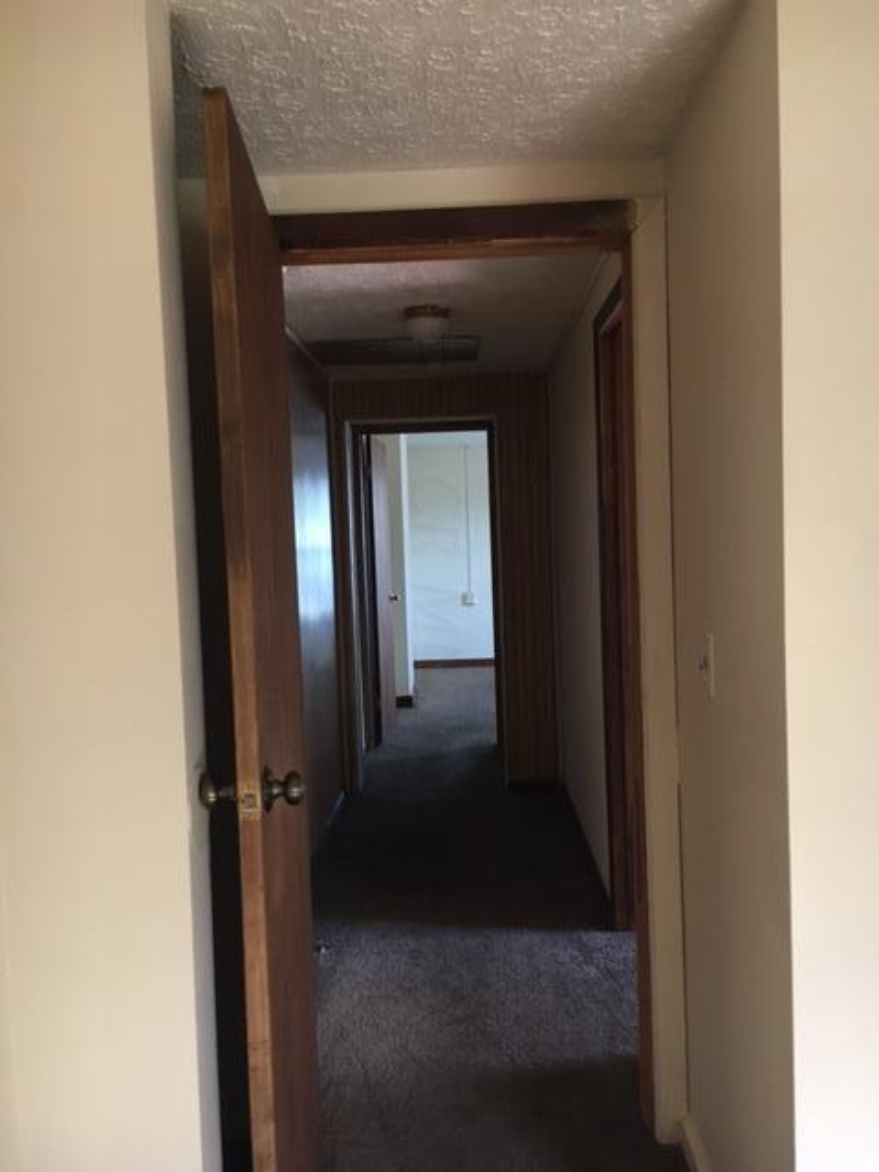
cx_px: 440
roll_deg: +1.7
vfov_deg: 61.7
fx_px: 982
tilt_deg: -3.4
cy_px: 586
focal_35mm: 29
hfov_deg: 48.2
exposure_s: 1/30
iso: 100
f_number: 2.2
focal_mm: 4.15
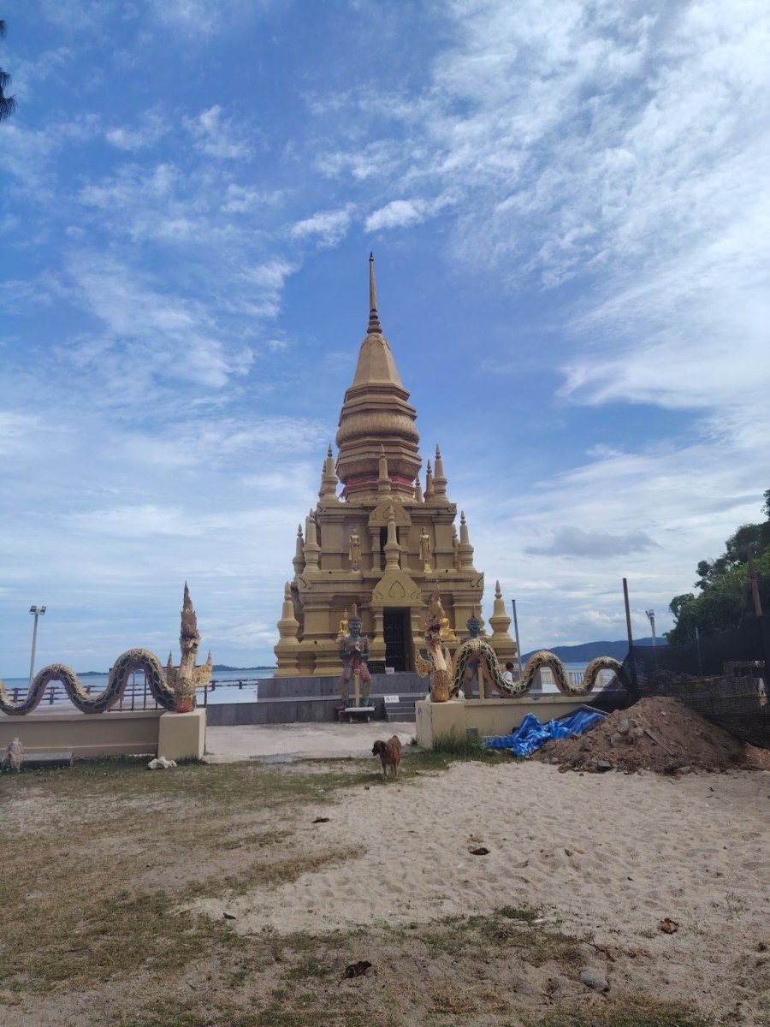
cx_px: 385
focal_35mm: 24
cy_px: 514
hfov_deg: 56.8
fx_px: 712
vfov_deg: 71.6
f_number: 1.75
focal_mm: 5.25
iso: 100
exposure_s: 1/1255
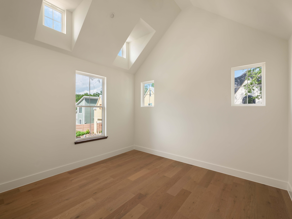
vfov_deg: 78.1
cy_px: 110
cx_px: 146
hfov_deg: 94.5
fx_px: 135
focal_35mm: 16
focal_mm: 20
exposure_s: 1/25
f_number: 11
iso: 500
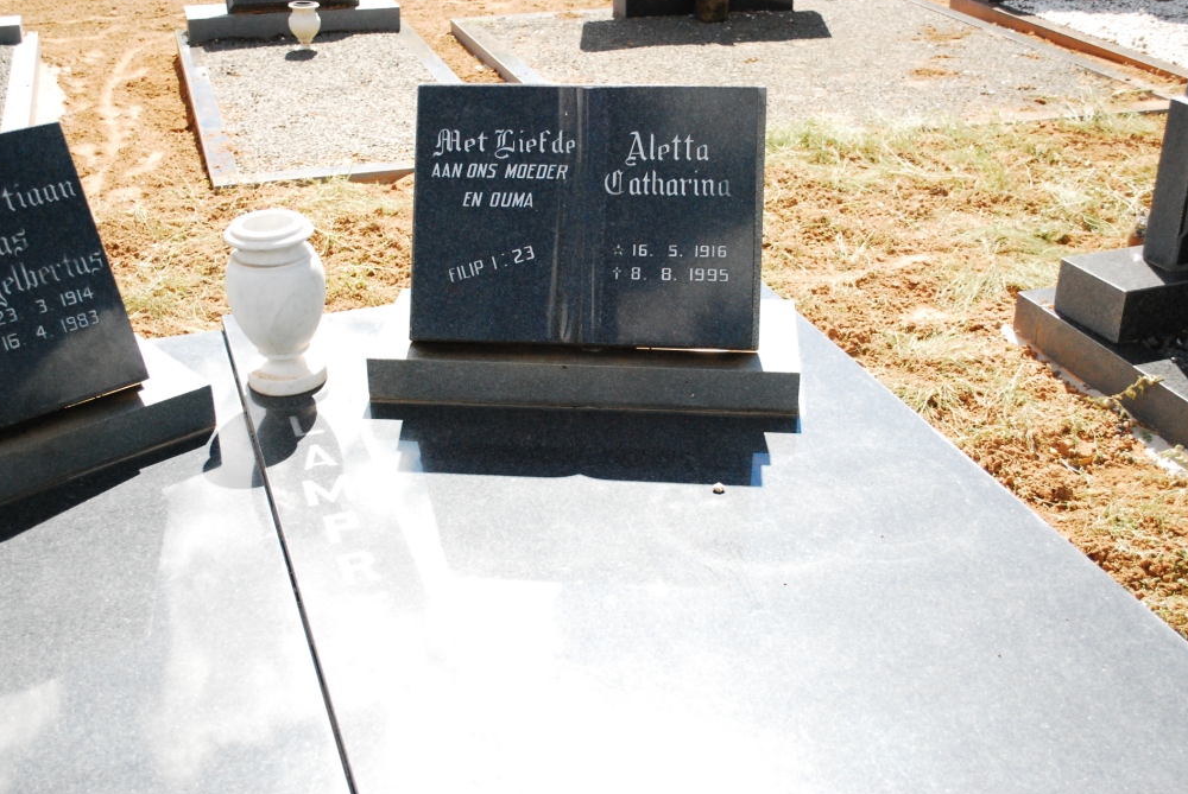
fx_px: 1420
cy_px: 398
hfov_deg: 45.4
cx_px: 589
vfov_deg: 31.3
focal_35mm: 43
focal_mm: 28
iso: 1600
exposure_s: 1/4000
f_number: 4.5
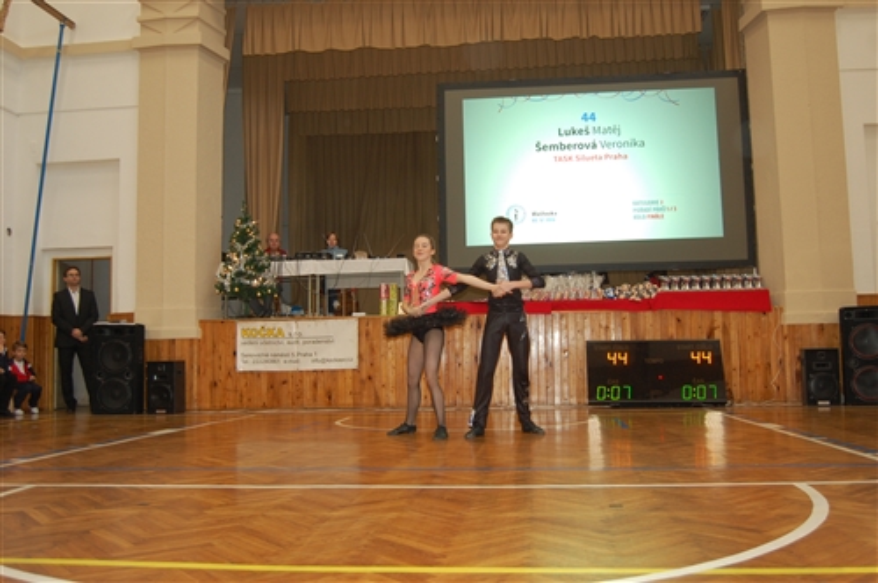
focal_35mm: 33
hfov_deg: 57.3
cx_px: 439
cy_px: 292
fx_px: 804
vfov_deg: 39.9
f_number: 3.8
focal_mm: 22
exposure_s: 1/60
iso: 400
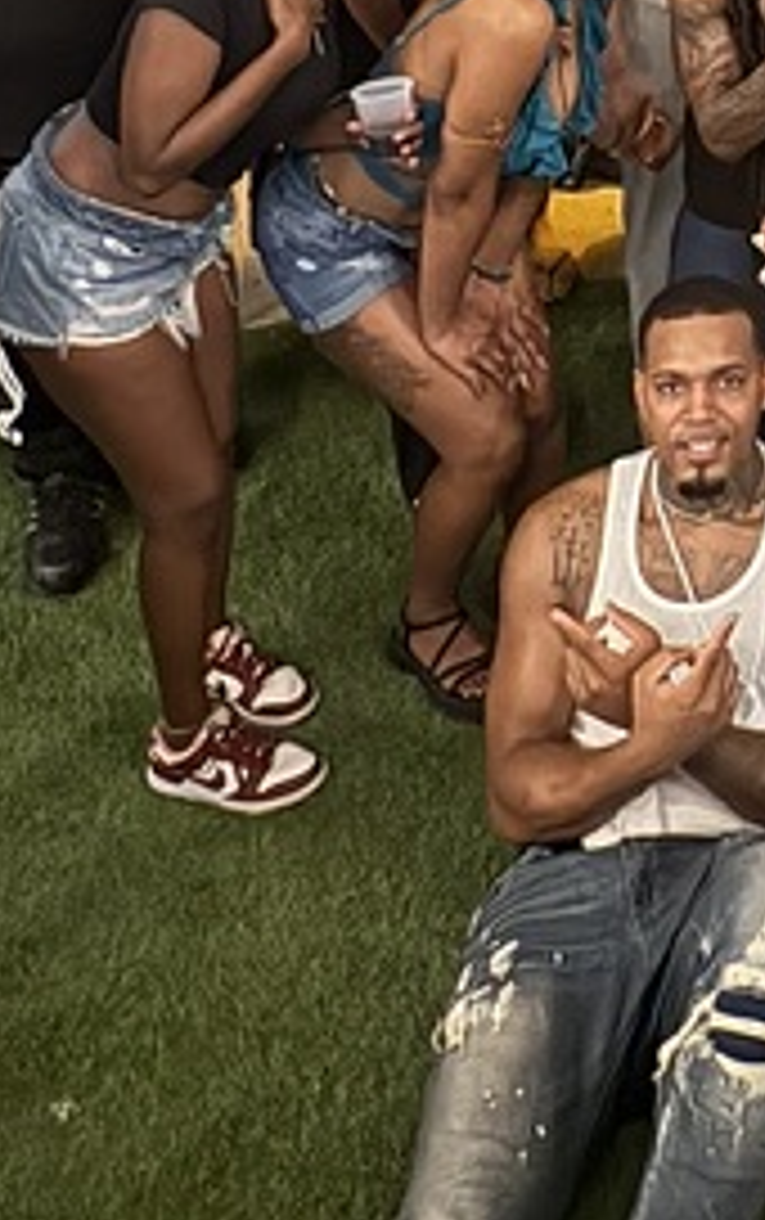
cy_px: -212
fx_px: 1863
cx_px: 990
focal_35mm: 56
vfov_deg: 31.1
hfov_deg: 21.1
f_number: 2.2
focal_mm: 2.22
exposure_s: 1/12
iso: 1000
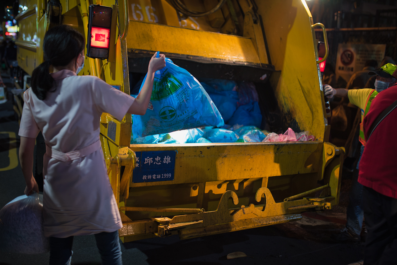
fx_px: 386
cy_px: 132
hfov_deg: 54.4
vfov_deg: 37.9
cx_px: 198
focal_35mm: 35
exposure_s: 1/50
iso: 200
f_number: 1.4
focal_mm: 35
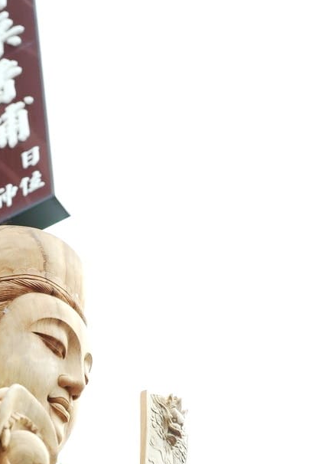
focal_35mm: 95
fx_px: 1223
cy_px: 348
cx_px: 2
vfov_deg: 21.3
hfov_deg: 14.2
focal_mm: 45
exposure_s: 1/160
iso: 200
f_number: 6.3
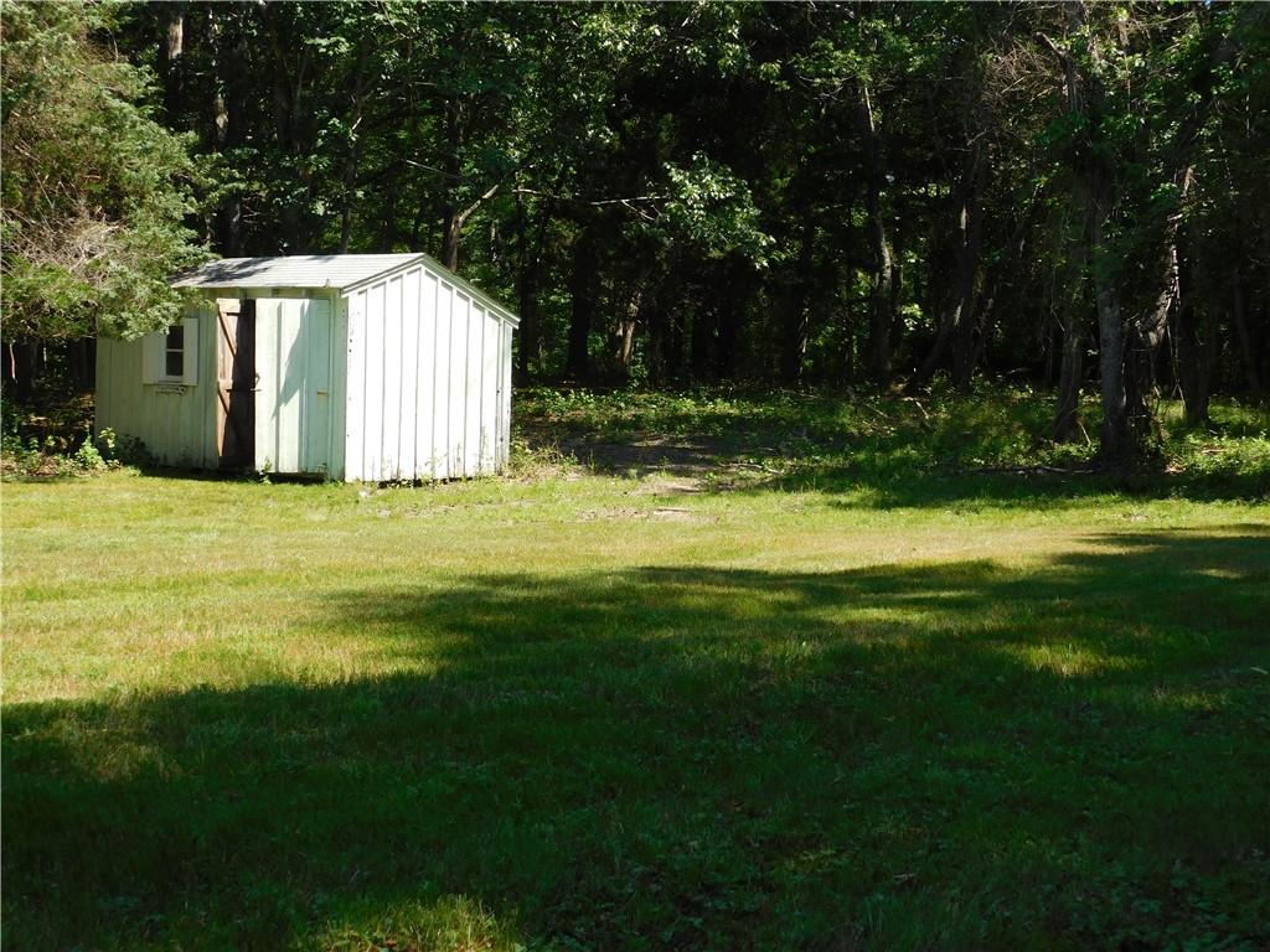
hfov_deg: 37.5
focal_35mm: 51
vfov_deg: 28.6
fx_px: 1871
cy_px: 476
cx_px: 635
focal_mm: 9
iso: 125
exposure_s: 1/400
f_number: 3.8
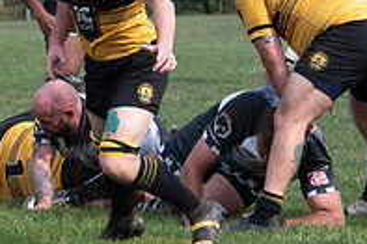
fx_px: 6101
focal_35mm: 599
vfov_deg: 2.3
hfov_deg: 3.4
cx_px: 40
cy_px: 75
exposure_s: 1/2500
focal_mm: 190
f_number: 6.3
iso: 400
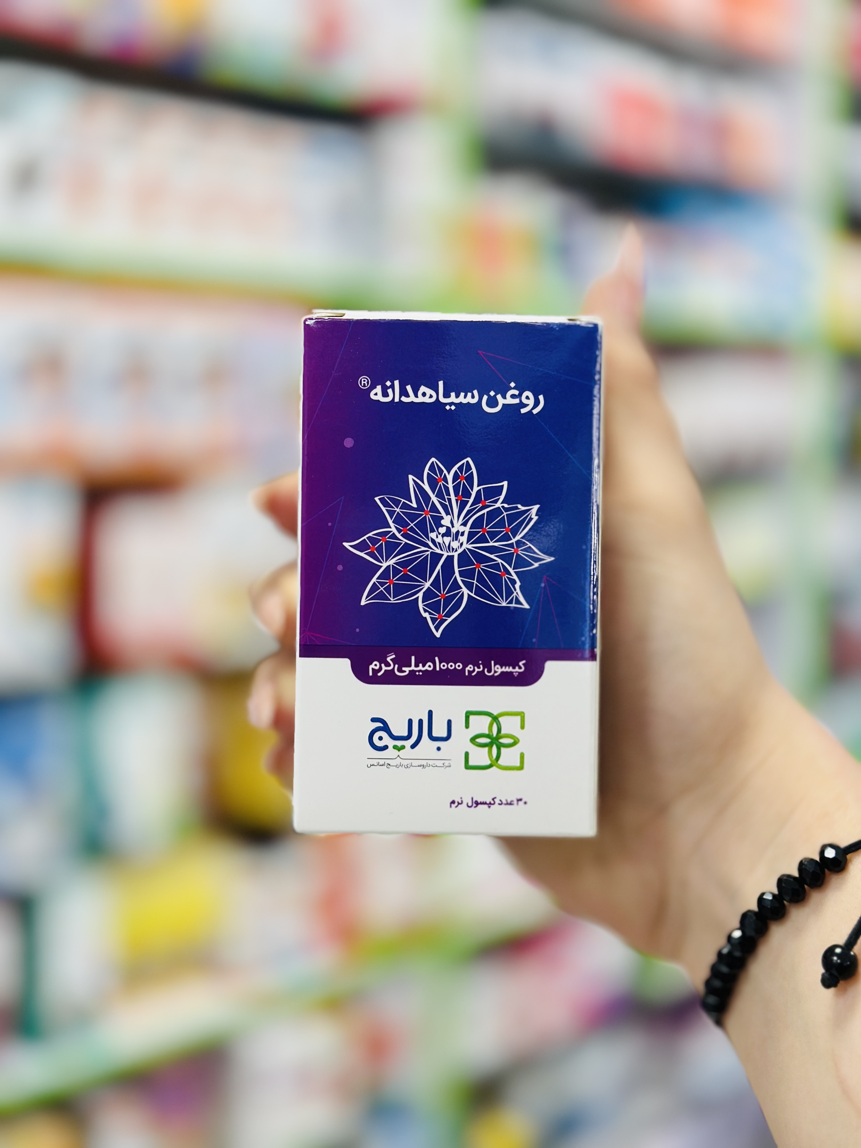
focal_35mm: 48
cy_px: 574
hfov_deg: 30.3
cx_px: 430
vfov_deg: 39.7
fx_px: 1592
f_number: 1.78
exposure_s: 1/100
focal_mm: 6.86
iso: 125
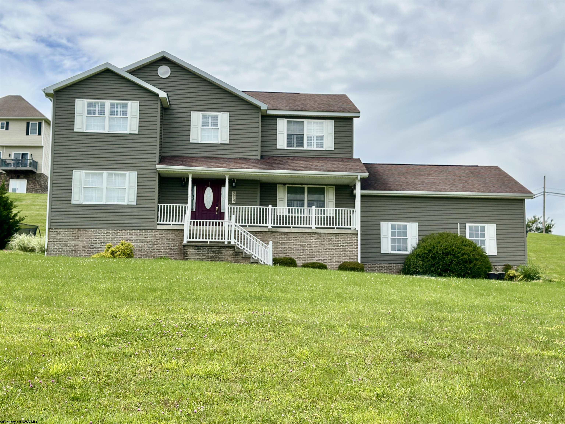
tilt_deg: +9.2
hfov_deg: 39.7
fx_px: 783
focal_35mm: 48
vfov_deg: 30.3
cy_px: 212
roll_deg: -0.5
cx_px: 282
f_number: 1.78
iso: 80
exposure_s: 1/6211
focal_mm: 6.86
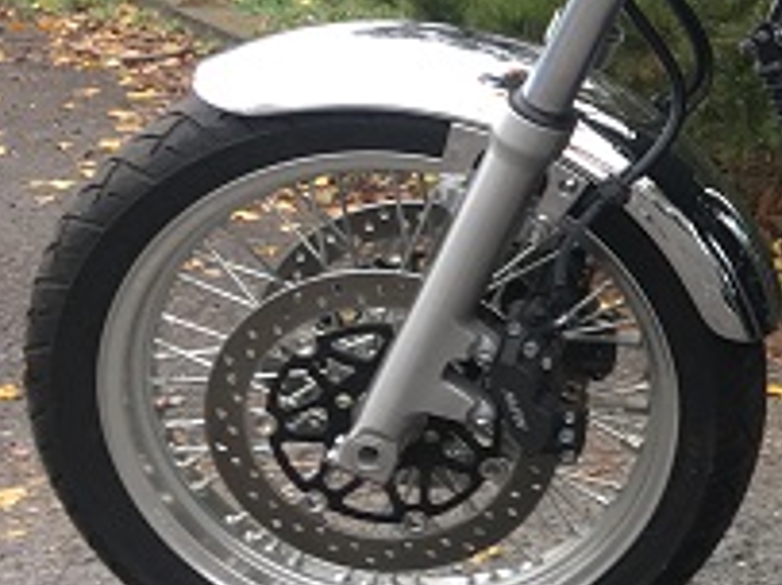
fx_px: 2280
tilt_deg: -4.1
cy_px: 10
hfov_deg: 17.0
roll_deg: +0.8
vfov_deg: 14.4
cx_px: 1283
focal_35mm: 101
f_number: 2.2
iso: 40
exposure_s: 1/120
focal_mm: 4.15
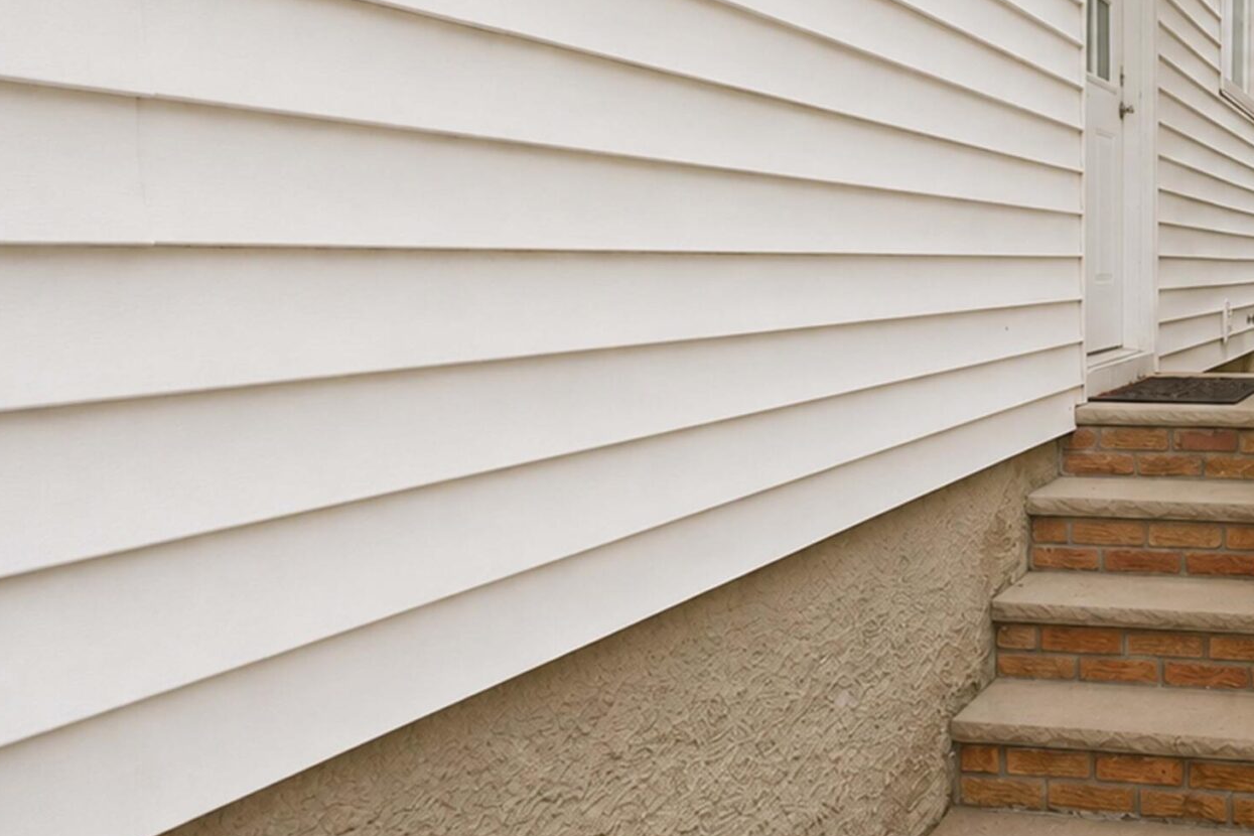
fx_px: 1289
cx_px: 1198
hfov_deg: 45.4
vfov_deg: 35.2
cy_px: 211
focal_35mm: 37
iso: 1000
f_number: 10
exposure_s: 1/100
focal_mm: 11.9
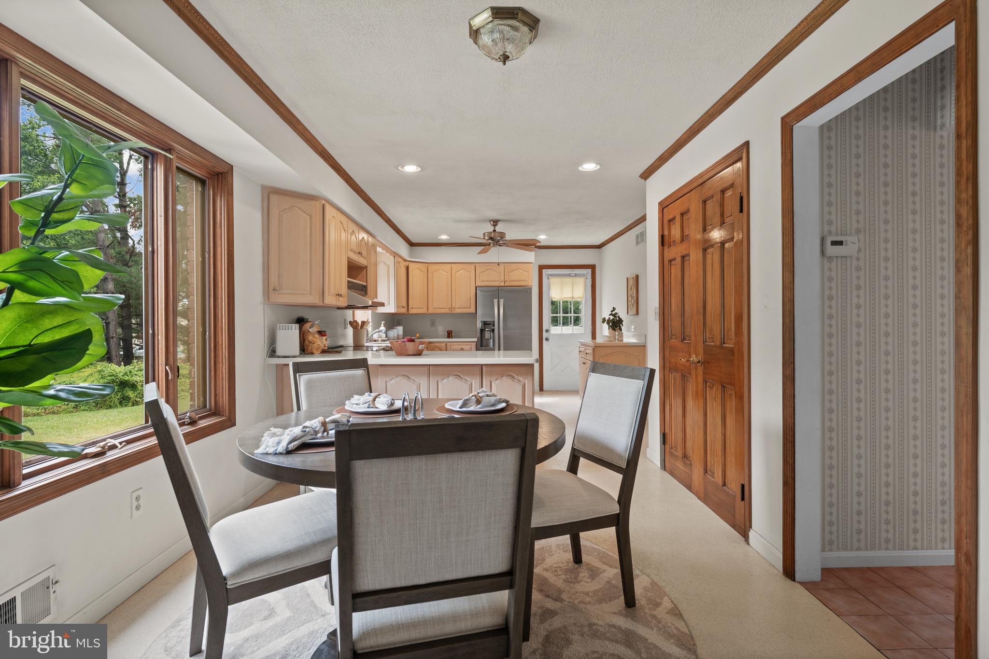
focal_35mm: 18
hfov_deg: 90.3
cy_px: 330
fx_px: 492
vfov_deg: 67.7
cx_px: 494
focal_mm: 17.9
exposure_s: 1/8
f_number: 8
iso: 100
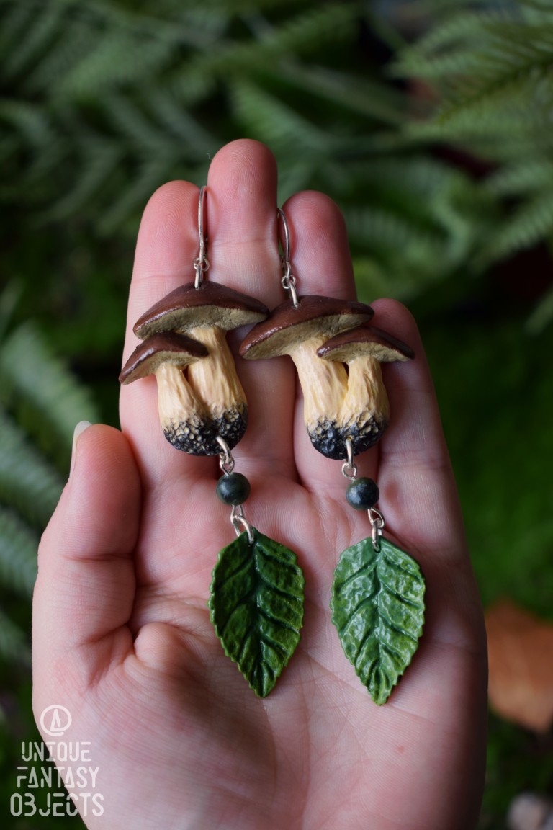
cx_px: 276
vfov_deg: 29.9
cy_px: 415
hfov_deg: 20.2
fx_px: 1555
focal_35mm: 68
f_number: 5
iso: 400
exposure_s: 1/60
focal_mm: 45
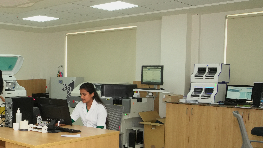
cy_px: 107
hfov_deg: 39.8
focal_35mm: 48
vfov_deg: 24.7
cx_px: 27
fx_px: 335
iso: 800
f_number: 6.3
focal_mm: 18
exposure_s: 1/125
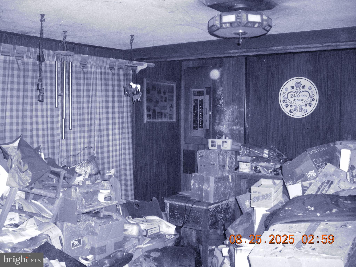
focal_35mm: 38
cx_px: 178
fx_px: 391
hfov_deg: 49.0
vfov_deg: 37.7
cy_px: 134
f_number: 3.2
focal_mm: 6.3
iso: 665
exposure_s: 1/60
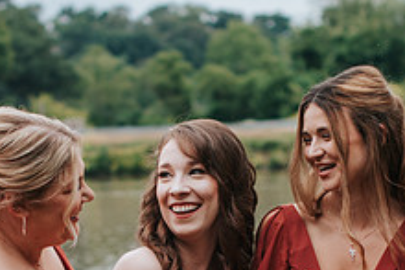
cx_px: 186
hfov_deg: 10.4
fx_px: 2229
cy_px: 337
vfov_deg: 6.9
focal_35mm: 198
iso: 200
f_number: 2.8
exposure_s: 1/1600
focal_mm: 50
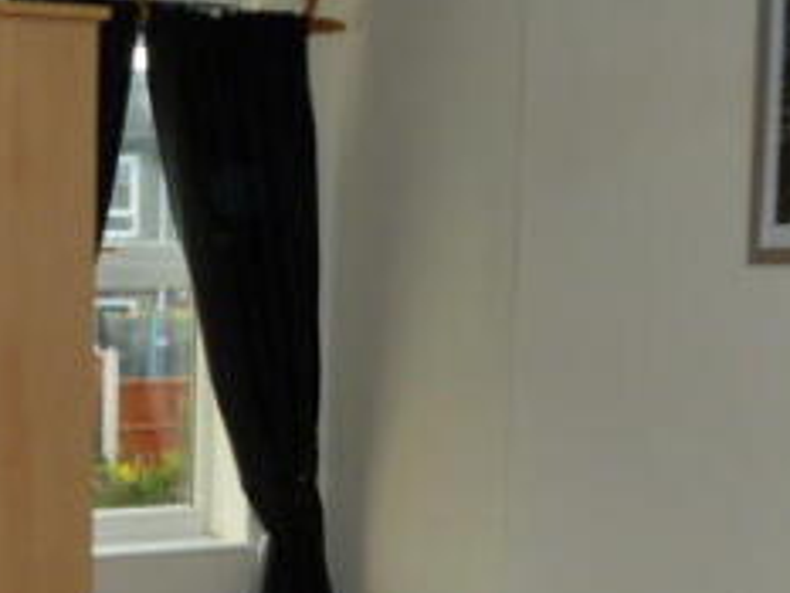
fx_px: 1598
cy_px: 517
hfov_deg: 25.7
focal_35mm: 70
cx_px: -76
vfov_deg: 20.7
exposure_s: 1/30
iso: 250
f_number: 3.3
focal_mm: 5
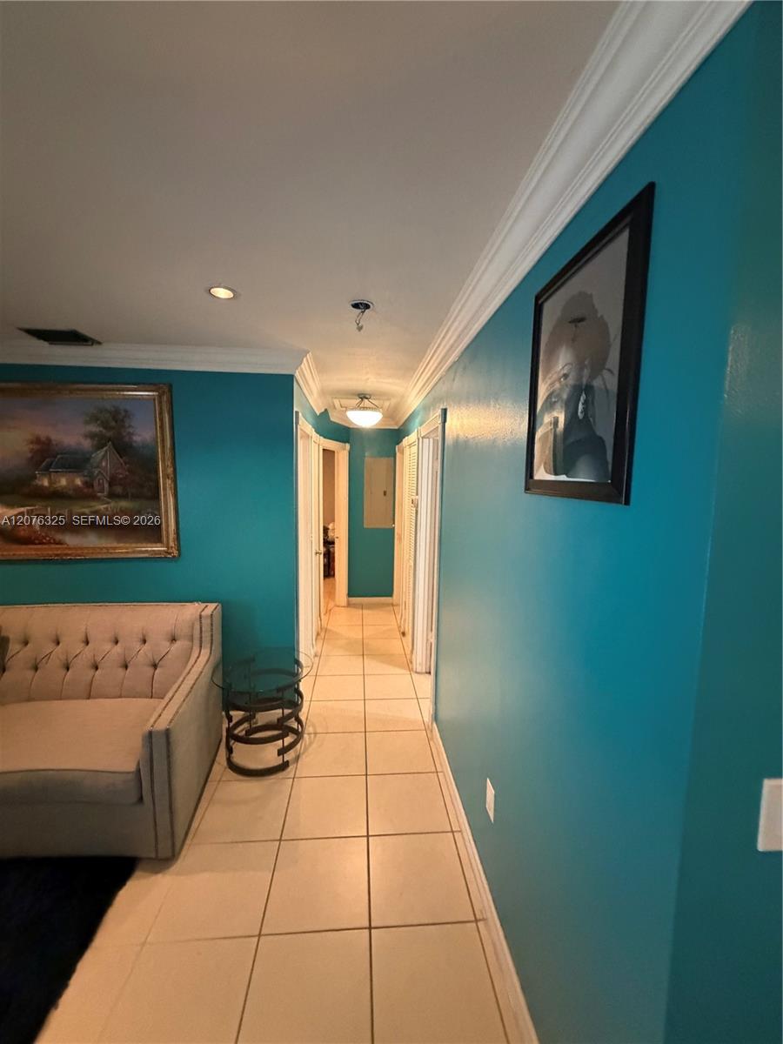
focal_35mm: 14
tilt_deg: -12.4
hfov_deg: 85.7
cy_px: 522
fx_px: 422
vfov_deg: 102.1
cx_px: 392
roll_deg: -2.9
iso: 1250
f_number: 2.2
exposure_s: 1/60
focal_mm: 2.22
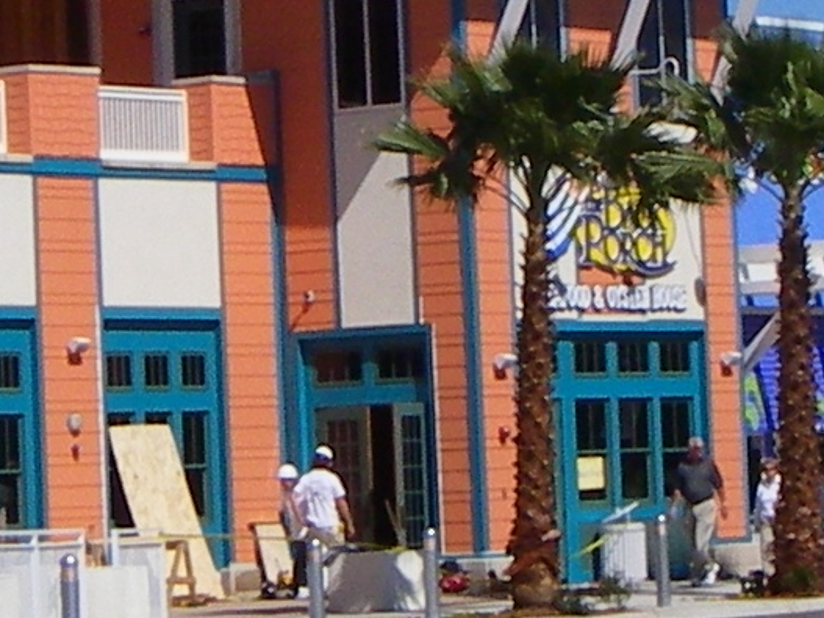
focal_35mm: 203
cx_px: 433
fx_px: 4831
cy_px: 83
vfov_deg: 7.3
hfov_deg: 9.7
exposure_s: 1/640
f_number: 6.6
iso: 80
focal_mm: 6.3
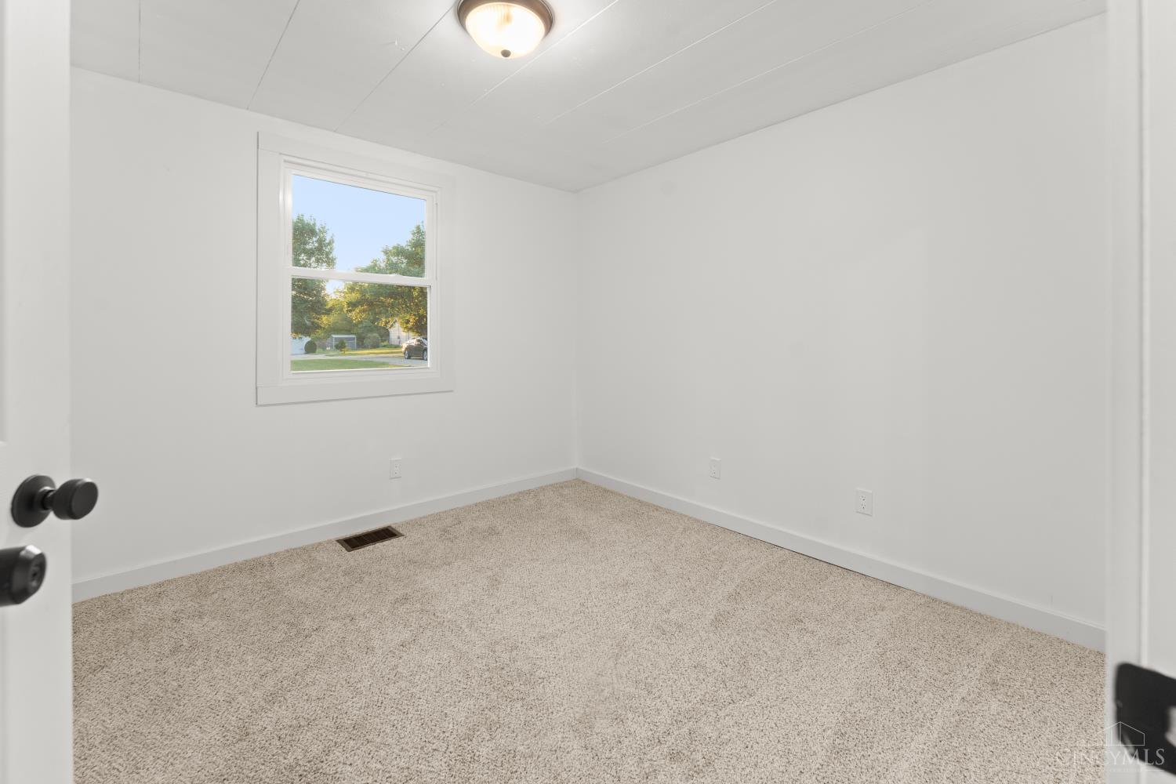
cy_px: 392
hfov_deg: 104.3
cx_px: 588
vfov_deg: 81.2
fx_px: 457
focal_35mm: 14
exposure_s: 1/5
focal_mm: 14
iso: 500
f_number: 7.1
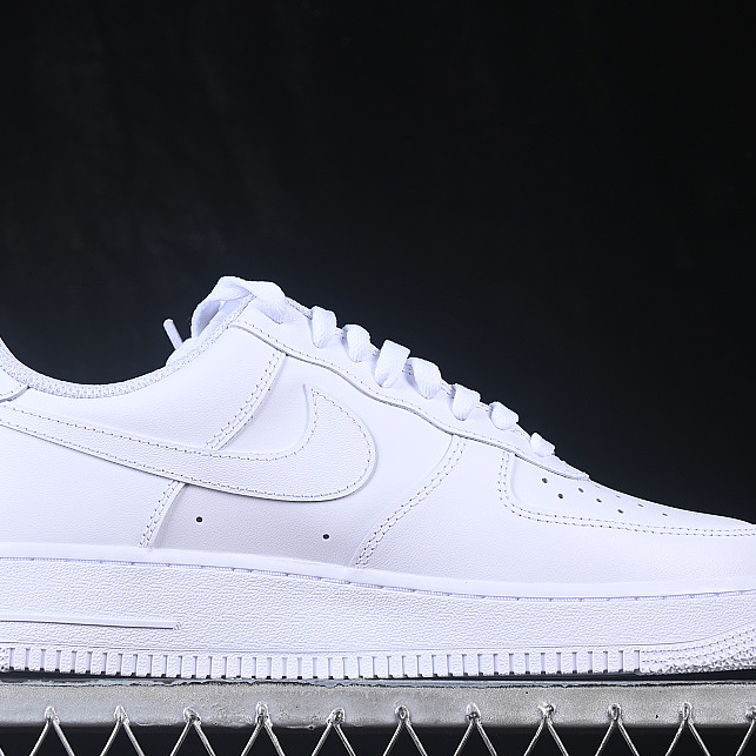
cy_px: 415
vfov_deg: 16.3
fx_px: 2644
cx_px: 344
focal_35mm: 107
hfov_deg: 16.3
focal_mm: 50
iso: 160
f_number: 8
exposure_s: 1/100
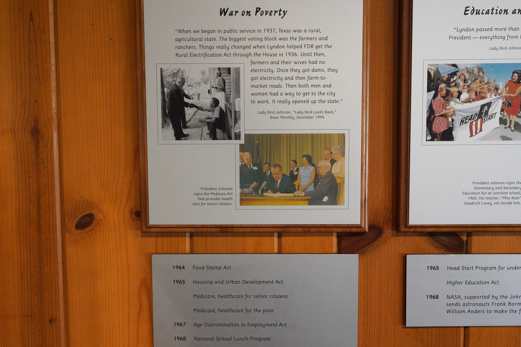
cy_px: 174
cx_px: 260
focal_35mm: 38
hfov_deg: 50.7
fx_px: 550
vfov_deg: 35.1
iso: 10000
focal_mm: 38
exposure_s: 1/100
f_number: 16
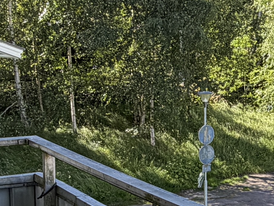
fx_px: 697
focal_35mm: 88
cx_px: 160
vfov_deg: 16.8
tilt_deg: -6.6
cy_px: 121
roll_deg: +0.4
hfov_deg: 22.2
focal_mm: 2.22
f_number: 2.2
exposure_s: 1/349
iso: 50
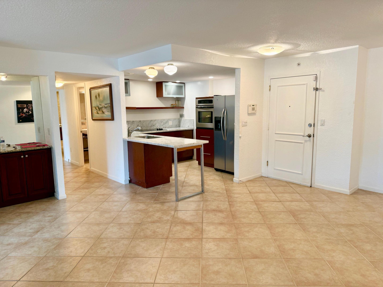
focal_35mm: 24
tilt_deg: -8.5
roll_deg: +0.5
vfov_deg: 56.8
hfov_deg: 71.6
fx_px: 266
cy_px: 144
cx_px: 192
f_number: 1.78
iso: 125
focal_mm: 6.76
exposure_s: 1/60
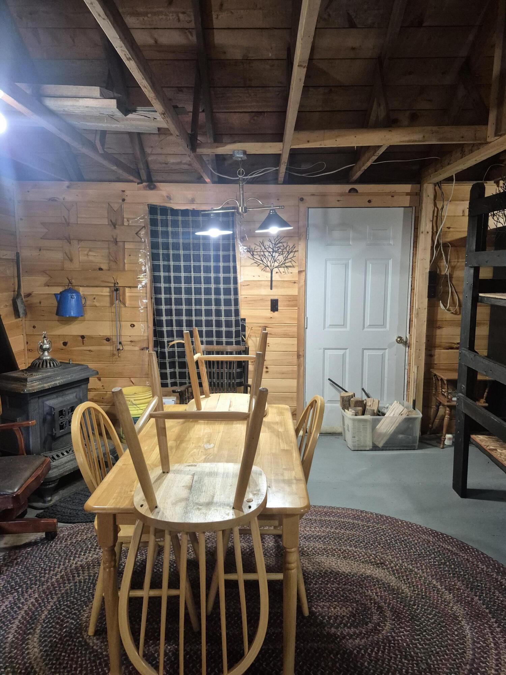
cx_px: 253
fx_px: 448
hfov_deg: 58.9
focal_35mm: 23
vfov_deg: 73.9
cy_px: 338
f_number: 1.8
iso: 1000
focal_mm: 5.4
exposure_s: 1/120
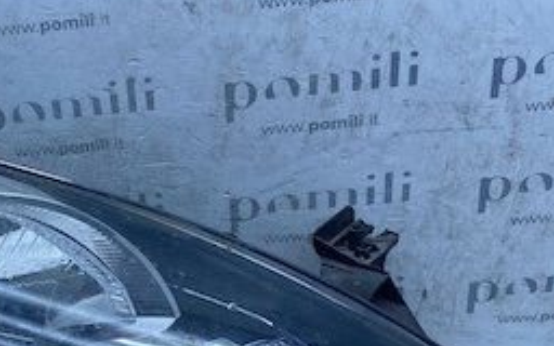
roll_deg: -4.0
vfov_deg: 18.5
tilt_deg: -38.2
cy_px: 327
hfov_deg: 28.8
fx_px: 1042
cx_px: 76
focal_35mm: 69
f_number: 1.8
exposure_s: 1/898
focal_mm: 4.25
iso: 32
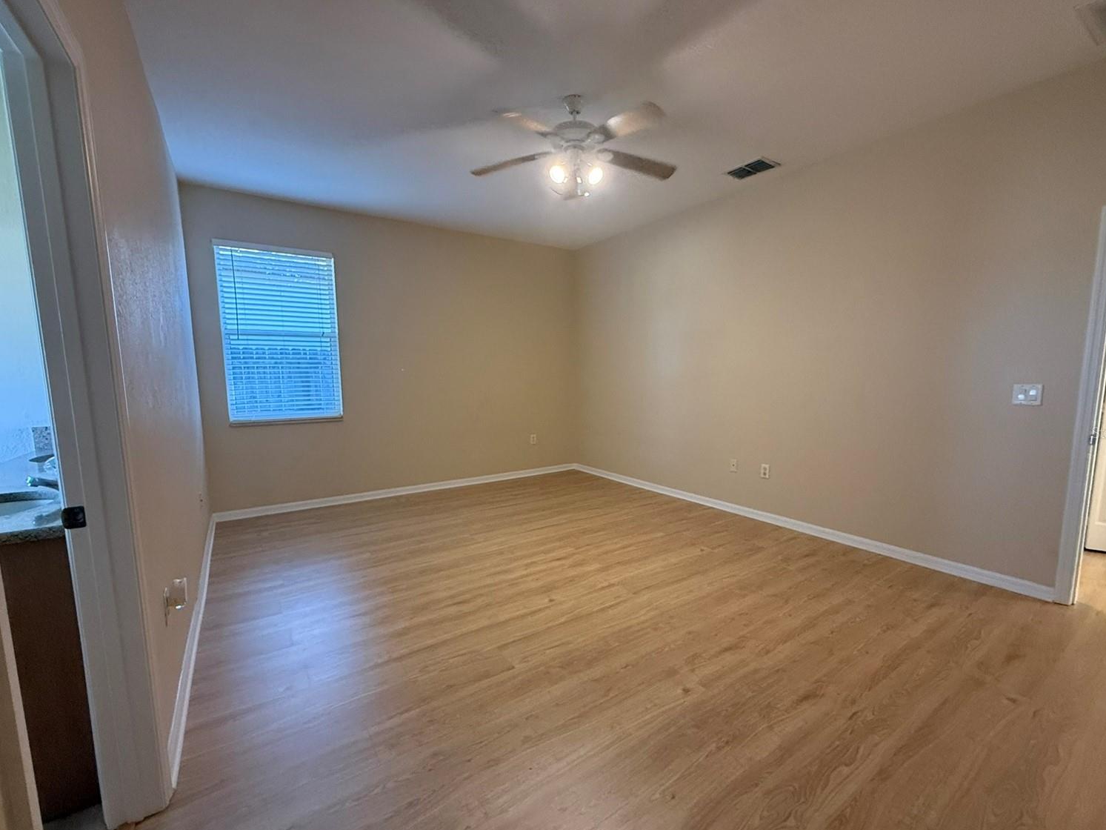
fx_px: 479
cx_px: 569
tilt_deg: -6.9
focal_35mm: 15
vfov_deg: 81.7
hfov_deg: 98.1
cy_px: 432
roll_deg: -0.3
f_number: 2.2
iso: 500
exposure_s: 1/60
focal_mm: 2.22
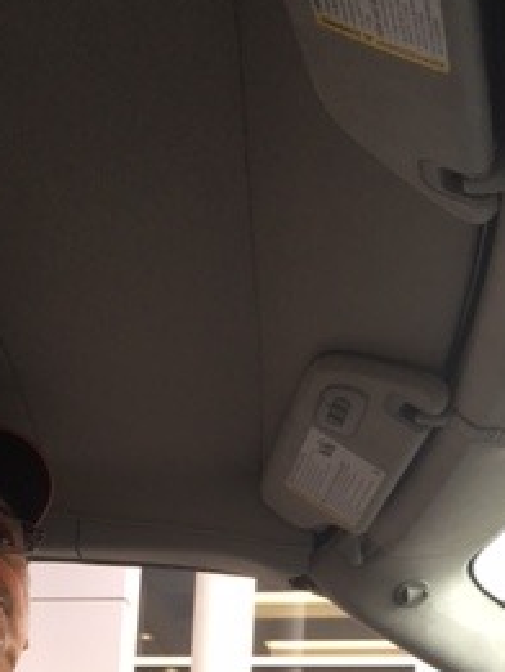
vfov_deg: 25.9
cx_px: 234
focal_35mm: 71
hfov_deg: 20.7
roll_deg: -3.3
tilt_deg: +16.1
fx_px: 1380
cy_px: 682
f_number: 2.2
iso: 32
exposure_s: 1/60
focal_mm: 4.15
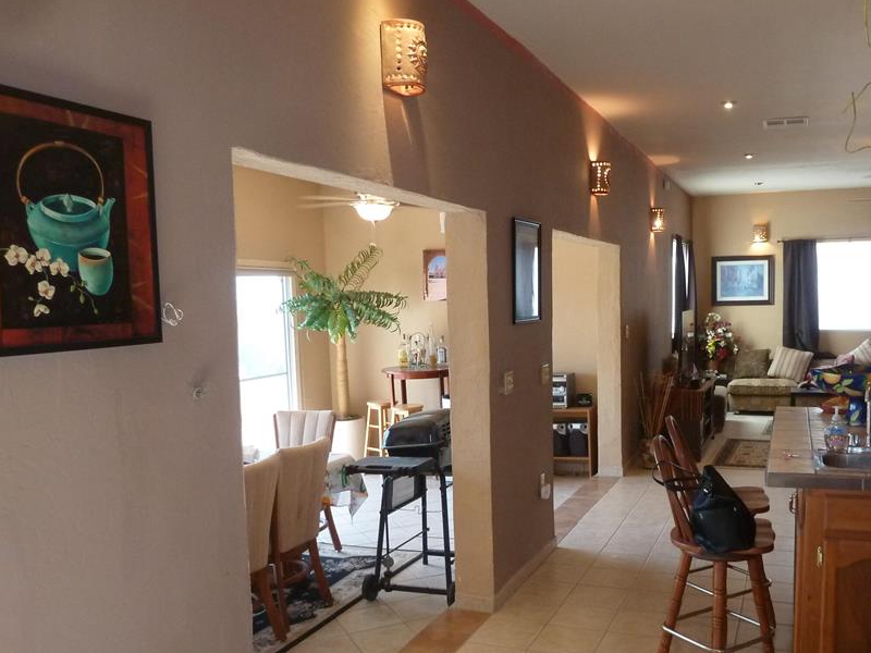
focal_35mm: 32
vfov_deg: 43.9
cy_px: 396
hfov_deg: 56.4
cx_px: 524
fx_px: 805
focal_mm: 4.1
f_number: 3.3
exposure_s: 1/30
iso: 200
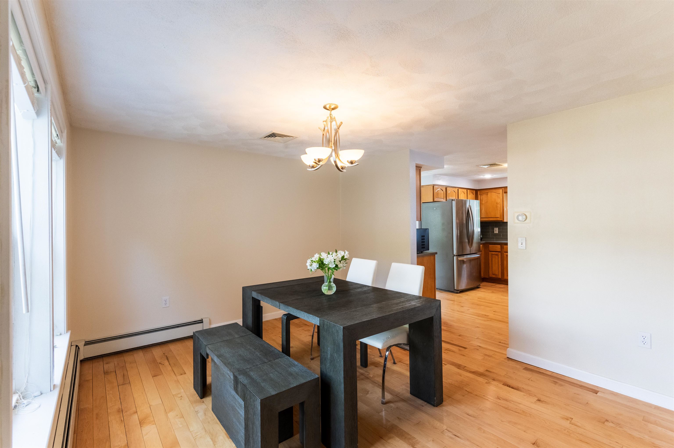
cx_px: 337
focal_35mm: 16
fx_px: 299
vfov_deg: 73.7
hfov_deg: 96.8
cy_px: 224
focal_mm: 16
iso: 3200
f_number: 8
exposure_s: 1/125
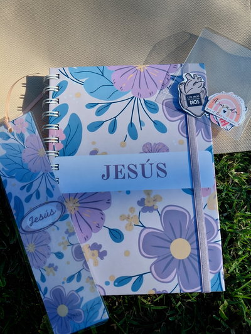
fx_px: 242
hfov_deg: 54.9
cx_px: 126
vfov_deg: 69.4
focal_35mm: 25
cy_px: 167
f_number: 1.8
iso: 50
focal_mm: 4.69
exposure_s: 1/1862
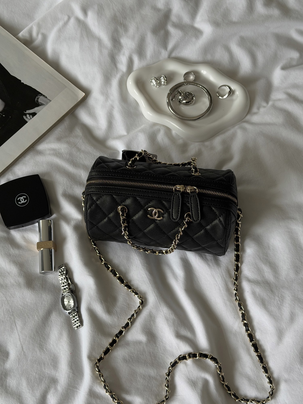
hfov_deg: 30.3
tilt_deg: -69.1
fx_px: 560
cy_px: 202
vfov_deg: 39.7
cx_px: 152
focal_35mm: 48
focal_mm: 6.76
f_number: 1.78
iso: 100
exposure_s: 1/100
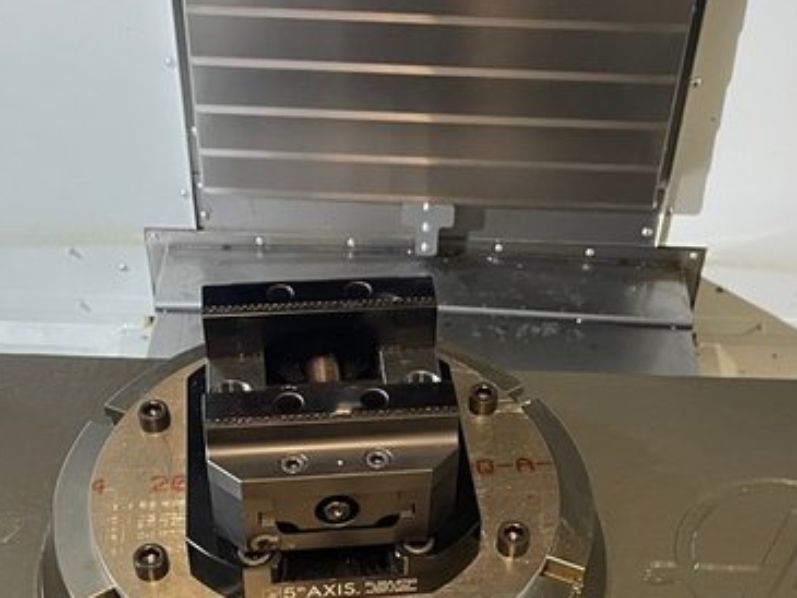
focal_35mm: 57
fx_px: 1313
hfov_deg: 33.7
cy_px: 485
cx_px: 441
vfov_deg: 25.2
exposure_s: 1/60
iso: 320
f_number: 1.6
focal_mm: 5.1
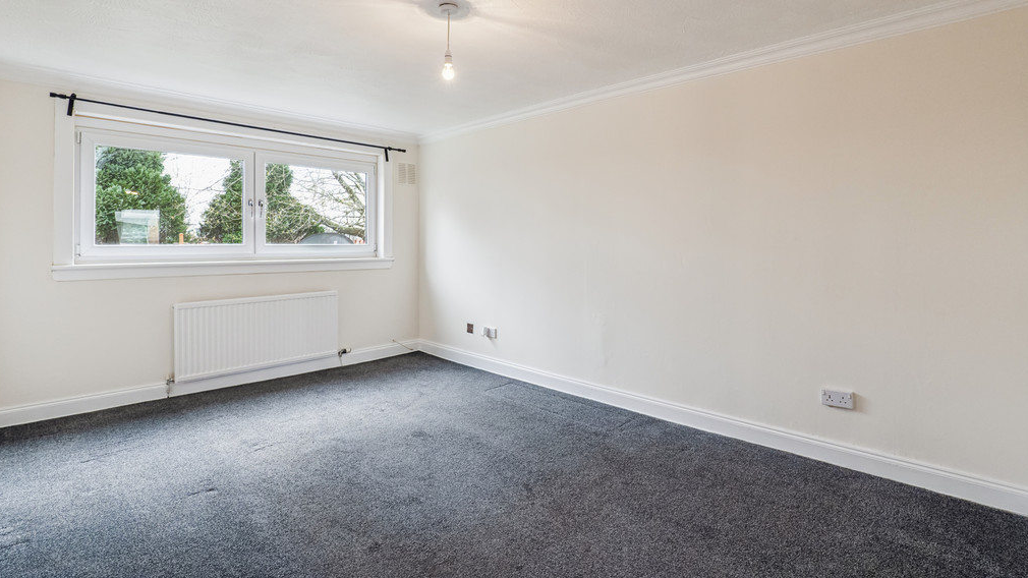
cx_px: 518
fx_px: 463
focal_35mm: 17
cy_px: 234
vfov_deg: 63.4
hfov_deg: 95.9
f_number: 8
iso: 2500
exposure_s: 1/100
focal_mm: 16
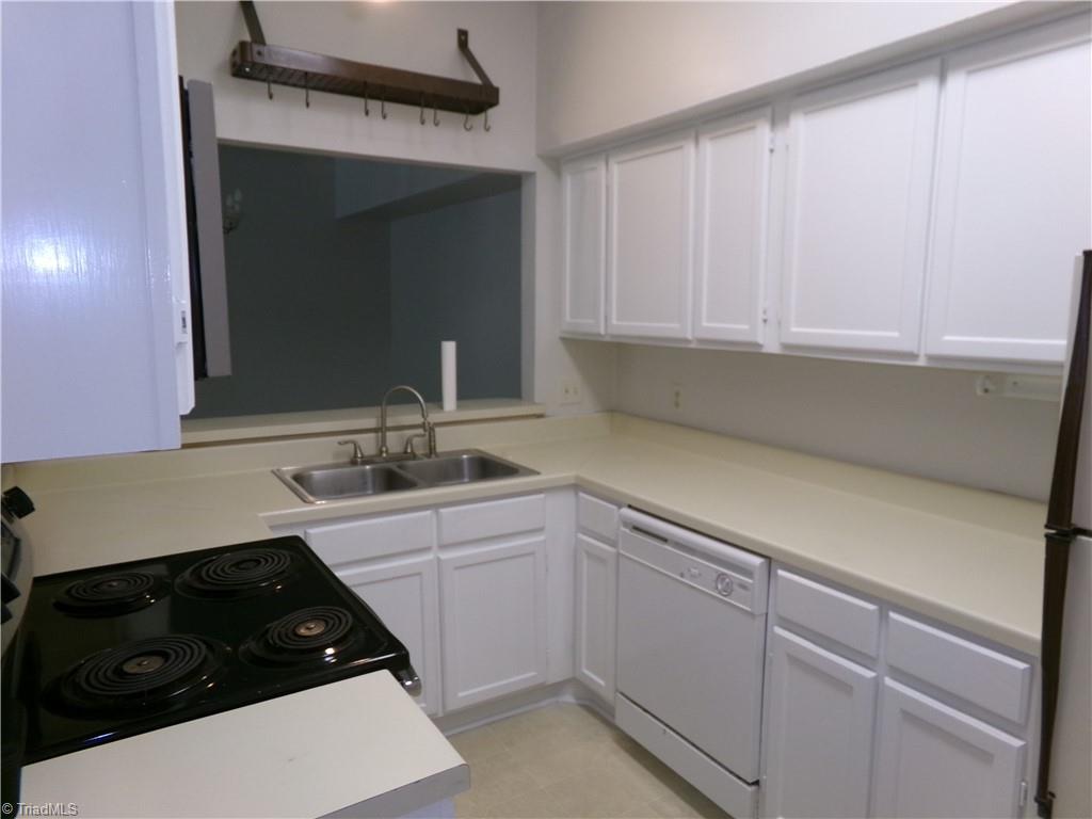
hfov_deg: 71.6
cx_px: 546
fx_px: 757
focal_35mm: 24
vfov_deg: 56.8
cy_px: 410
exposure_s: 1/34
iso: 200
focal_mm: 4.3
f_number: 3.7
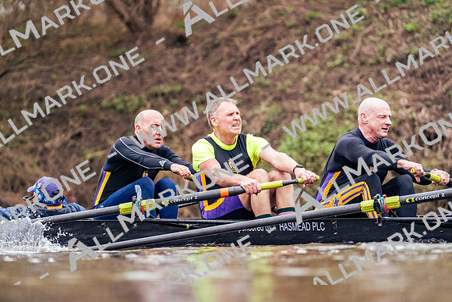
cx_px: 226
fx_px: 5350
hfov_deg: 4.8
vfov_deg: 3.2
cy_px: 151
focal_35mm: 426
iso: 6400
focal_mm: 426
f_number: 6.3
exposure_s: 1/2000
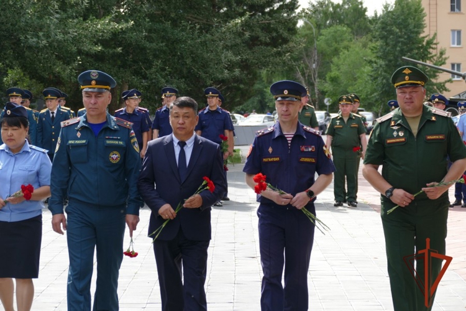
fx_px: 1799
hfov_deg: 14.8
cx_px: 233
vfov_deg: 9.9
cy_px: 156
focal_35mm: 139
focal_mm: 50.69
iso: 125
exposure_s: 1/500
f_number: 3.9
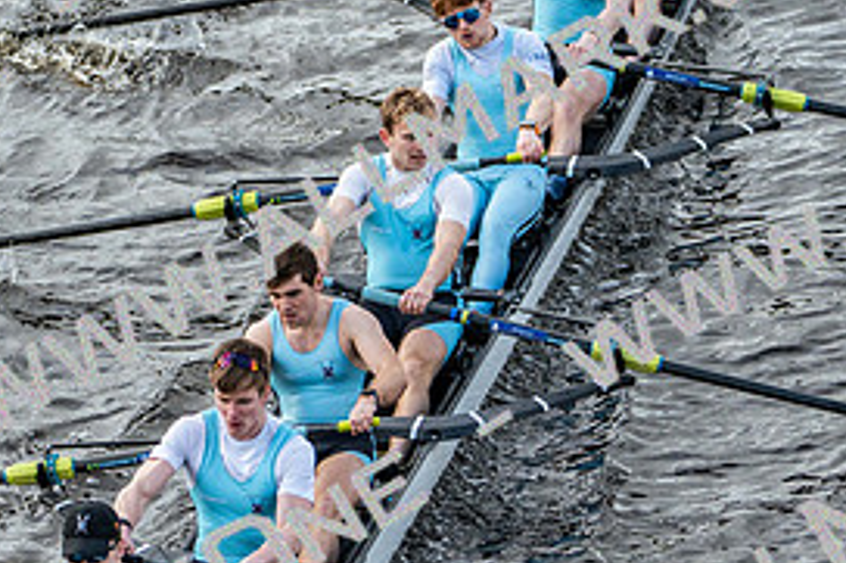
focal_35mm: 461
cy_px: 440
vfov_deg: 3.0
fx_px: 10827
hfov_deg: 4.5
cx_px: 336
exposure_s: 1/1250
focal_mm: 216
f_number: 5.6
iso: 800
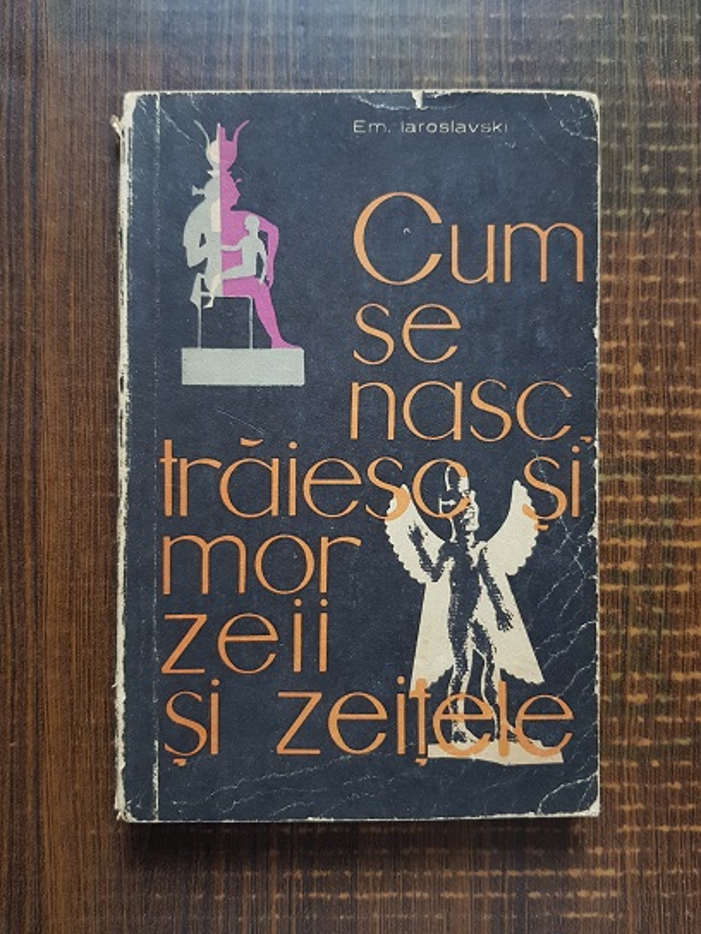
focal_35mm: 26
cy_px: 467
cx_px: 350
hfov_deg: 53.1
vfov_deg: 67.3
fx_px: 702
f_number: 1.7
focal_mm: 4.3
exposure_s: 1/11
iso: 200
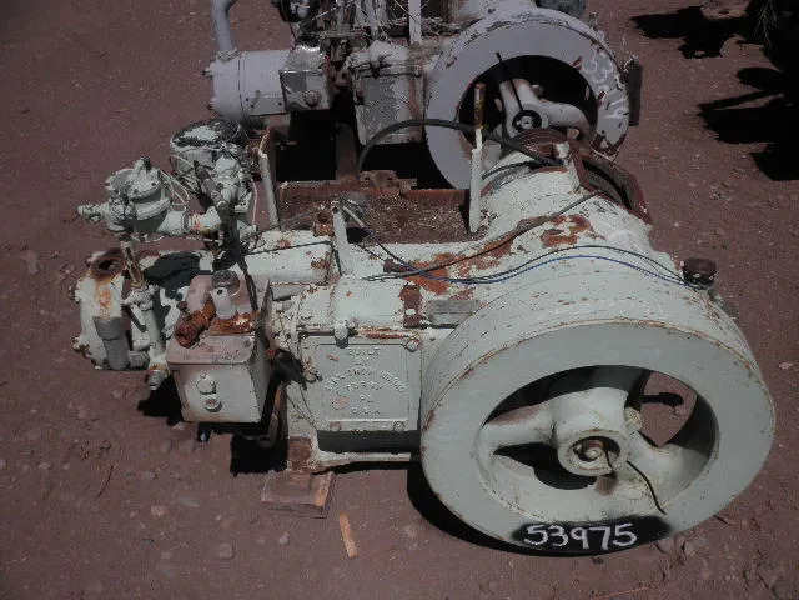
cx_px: 400
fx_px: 808
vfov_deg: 40.7
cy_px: 300
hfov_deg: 52.6
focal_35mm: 35
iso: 64
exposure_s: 1/500
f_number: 9.1
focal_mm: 6.1
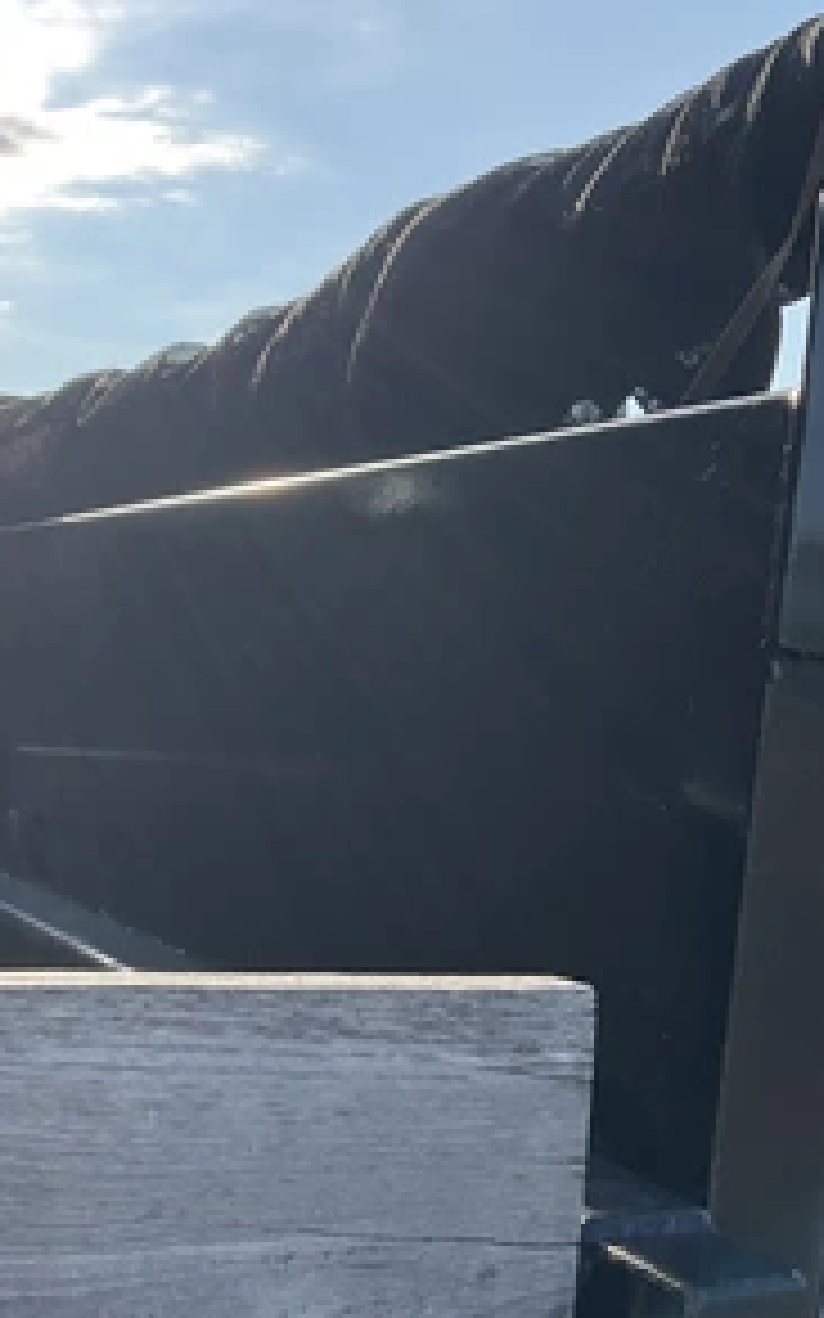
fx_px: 1510
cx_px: 369
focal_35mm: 42
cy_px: 670
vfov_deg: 47.2
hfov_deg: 30.5
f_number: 1.8
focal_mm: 3
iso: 25
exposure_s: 1/1035
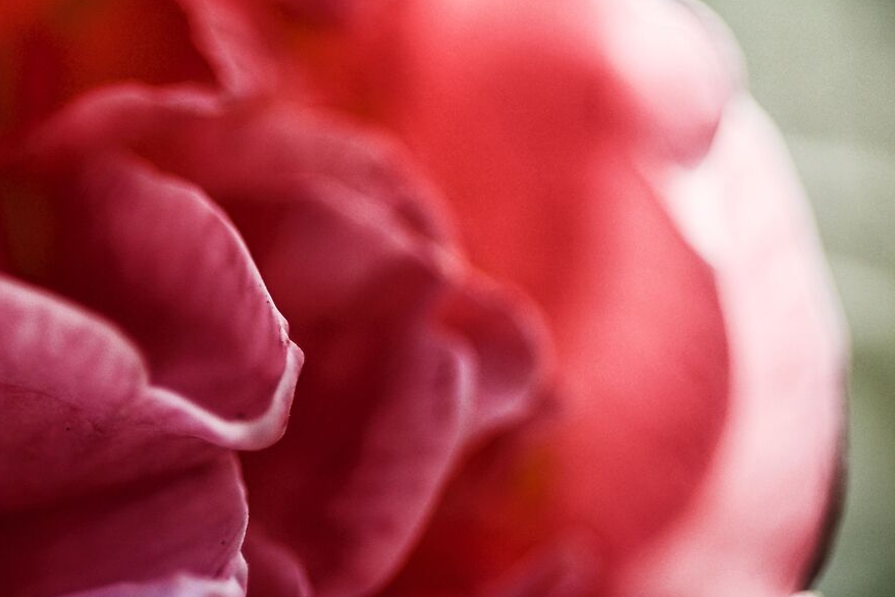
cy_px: 302
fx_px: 4078
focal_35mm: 164
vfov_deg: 8.4
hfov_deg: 12.5
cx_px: 137
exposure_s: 1/1250
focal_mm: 60
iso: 100
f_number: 3.5
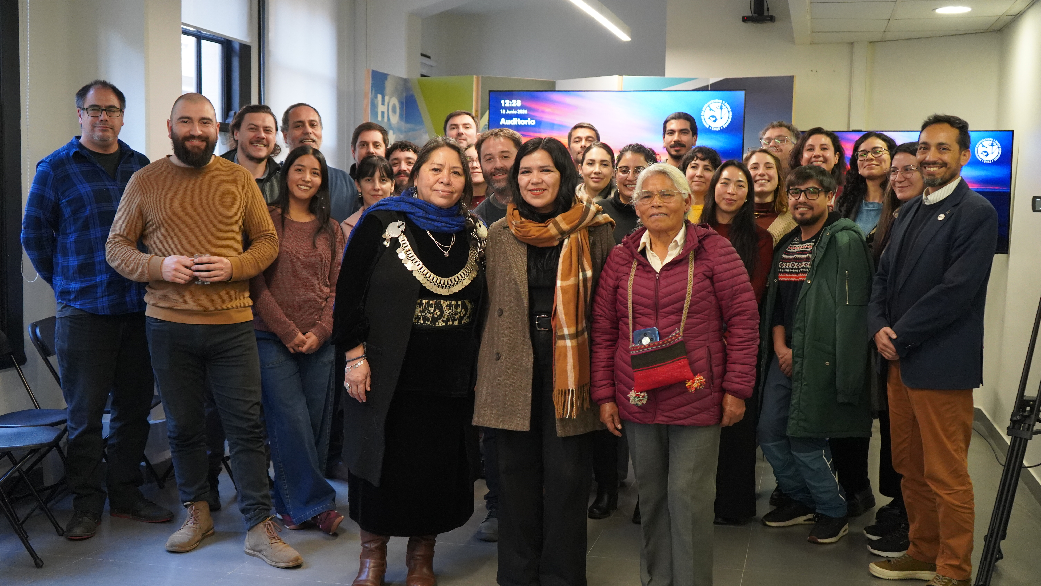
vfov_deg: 28.3
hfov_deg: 48.4
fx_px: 1159
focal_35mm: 42
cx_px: 520
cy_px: 302
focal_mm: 40
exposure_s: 1/160
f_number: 4
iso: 5000
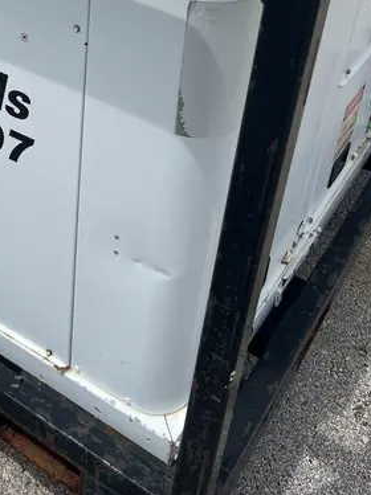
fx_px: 730
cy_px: 62
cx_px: 61
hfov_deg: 27.8
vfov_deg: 35.6
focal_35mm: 51
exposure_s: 1/7353
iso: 50
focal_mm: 5.1
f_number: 1.6
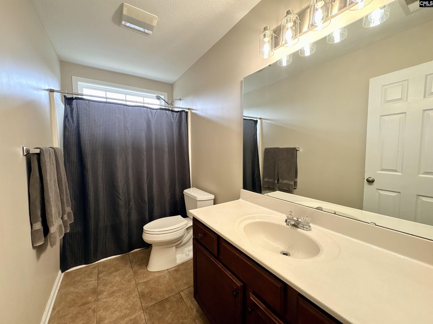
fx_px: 175
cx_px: 216
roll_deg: +0.8
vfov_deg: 85.7
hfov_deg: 102.1
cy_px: 162
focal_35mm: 14
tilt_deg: -2.8
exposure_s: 1/60
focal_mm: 2.22
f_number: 2.2
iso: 160
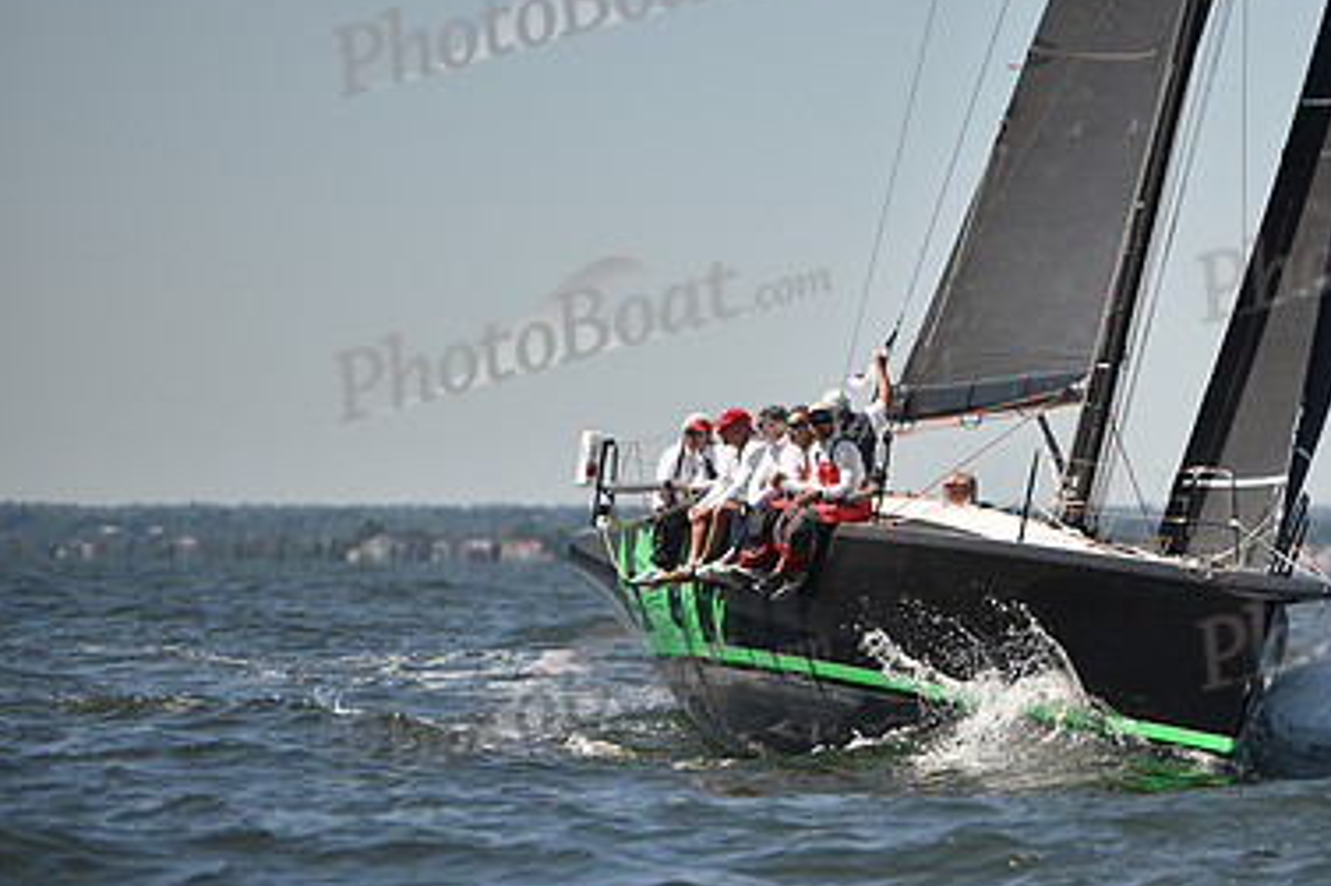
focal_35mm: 308
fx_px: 11382
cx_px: 1017
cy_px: 464
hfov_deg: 6.7
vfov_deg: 4.5
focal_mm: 200
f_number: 3.2
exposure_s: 1/1600
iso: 250
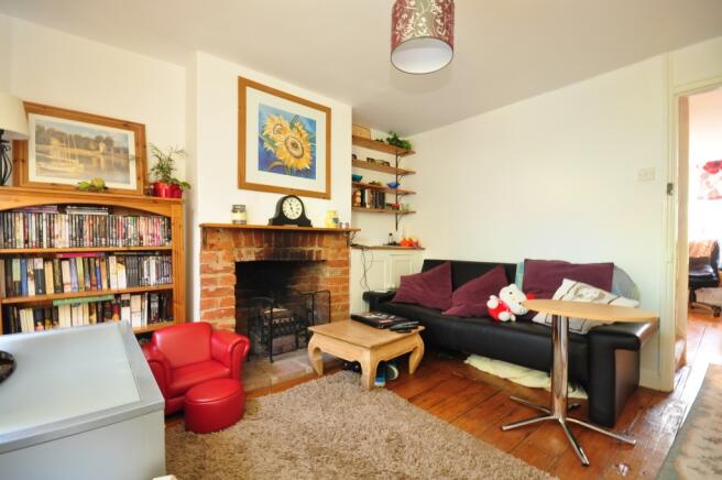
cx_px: 361
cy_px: 240
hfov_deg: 95.0
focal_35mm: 16
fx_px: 331
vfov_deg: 71.9
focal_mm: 11
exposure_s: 13
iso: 200
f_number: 11
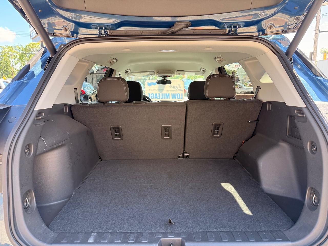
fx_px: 227
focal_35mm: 24
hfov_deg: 71.6
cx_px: 164
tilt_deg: -9.3
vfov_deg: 56.8
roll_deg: -0.6
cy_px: 123
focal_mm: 6.76
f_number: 1.78
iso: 125
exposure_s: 1/243
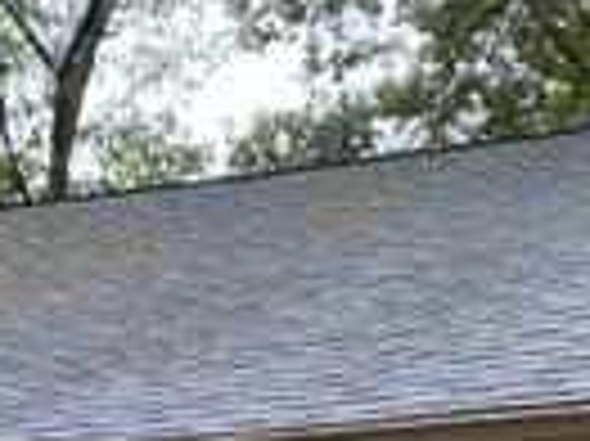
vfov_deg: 13.9
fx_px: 1686
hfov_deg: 19.7
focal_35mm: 99
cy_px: 691
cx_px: 135
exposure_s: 1/219
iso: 32
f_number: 1.8
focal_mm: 4.25
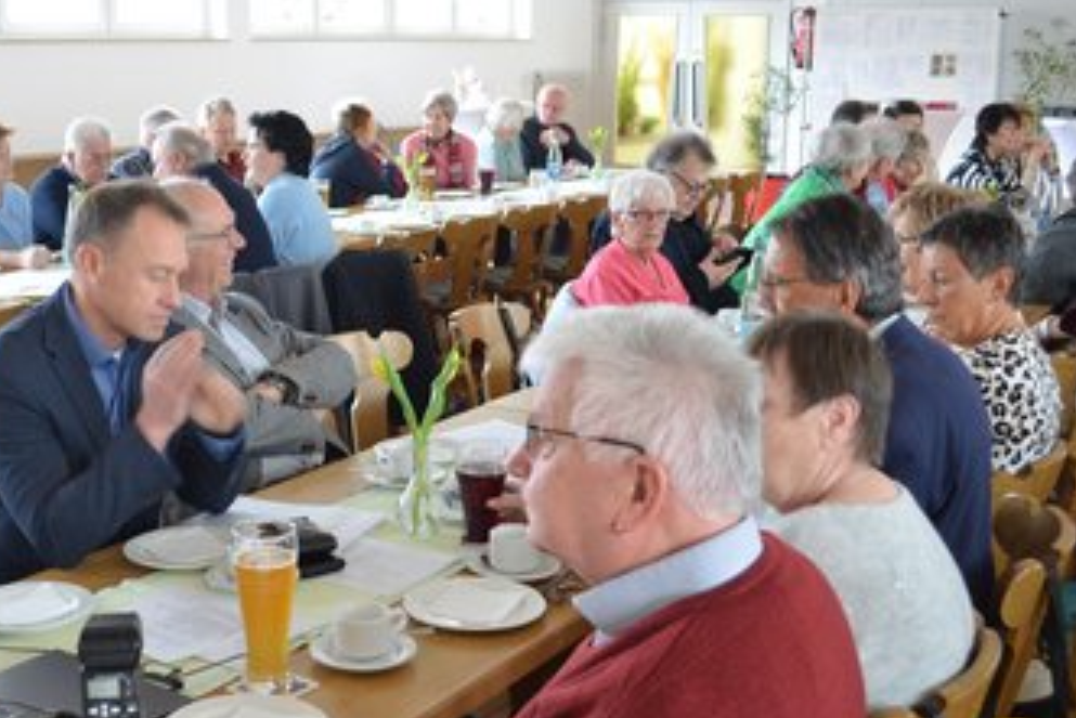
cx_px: 341
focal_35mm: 50
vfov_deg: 27.0
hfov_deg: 39.0
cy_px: 417
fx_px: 1495
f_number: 4
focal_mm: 24
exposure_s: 1/15
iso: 400
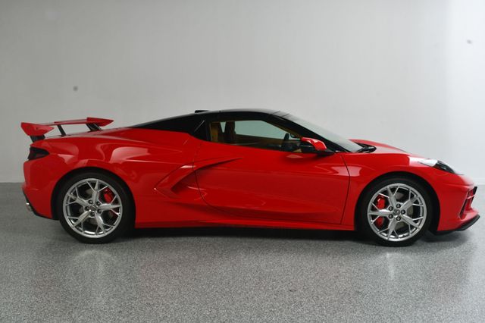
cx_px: 242
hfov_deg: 55.8
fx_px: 458
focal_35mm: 34
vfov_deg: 38.8
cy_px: 162
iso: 100
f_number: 13
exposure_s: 1/160
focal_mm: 23
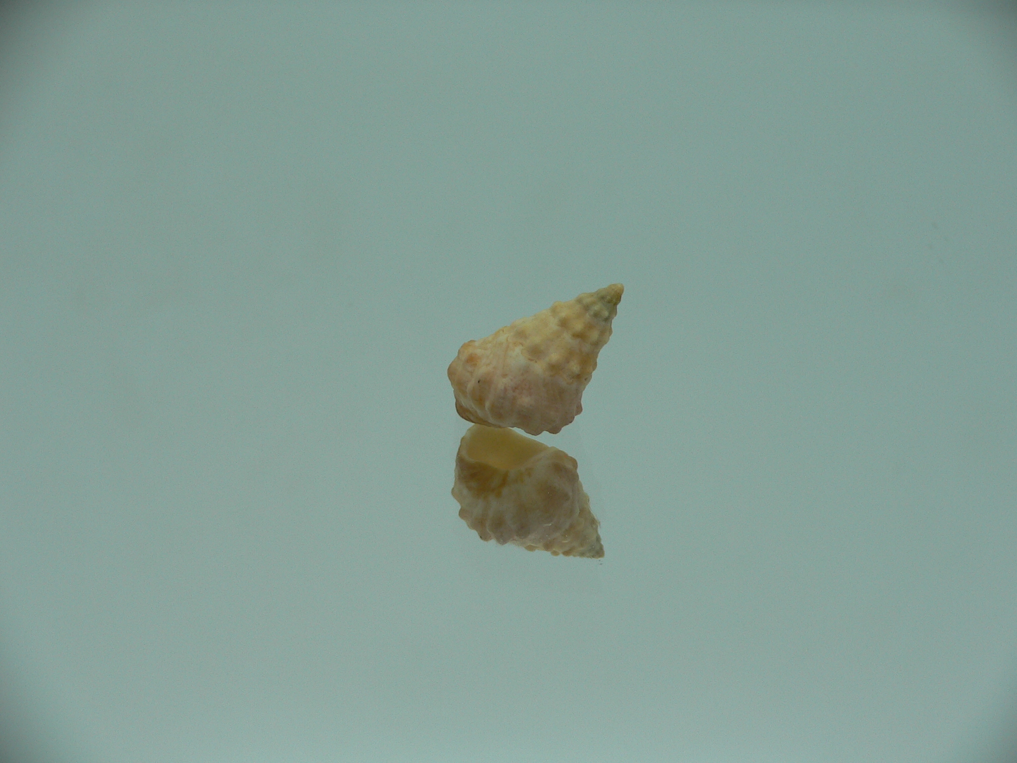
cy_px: 382
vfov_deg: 40.7
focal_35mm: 35
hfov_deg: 52.6
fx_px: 1028
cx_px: 508
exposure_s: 1/60
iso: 80
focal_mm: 4.6
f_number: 2.8
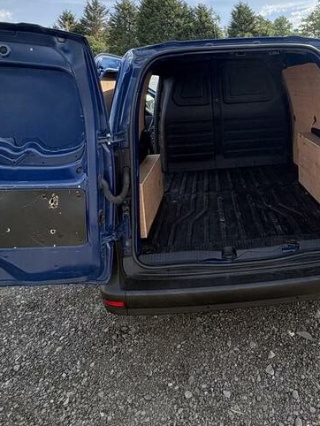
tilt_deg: +1.0
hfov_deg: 51.4
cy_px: 110
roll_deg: +2.1
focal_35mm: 26
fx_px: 320
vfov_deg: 63.6
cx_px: 231
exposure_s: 1/610
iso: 50
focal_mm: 2.22
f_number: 2.2
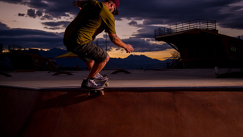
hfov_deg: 45.5
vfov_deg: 26.3
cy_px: 38
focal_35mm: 45
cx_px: 122
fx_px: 290
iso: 800
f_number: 4
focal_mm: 35
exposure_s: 1/500
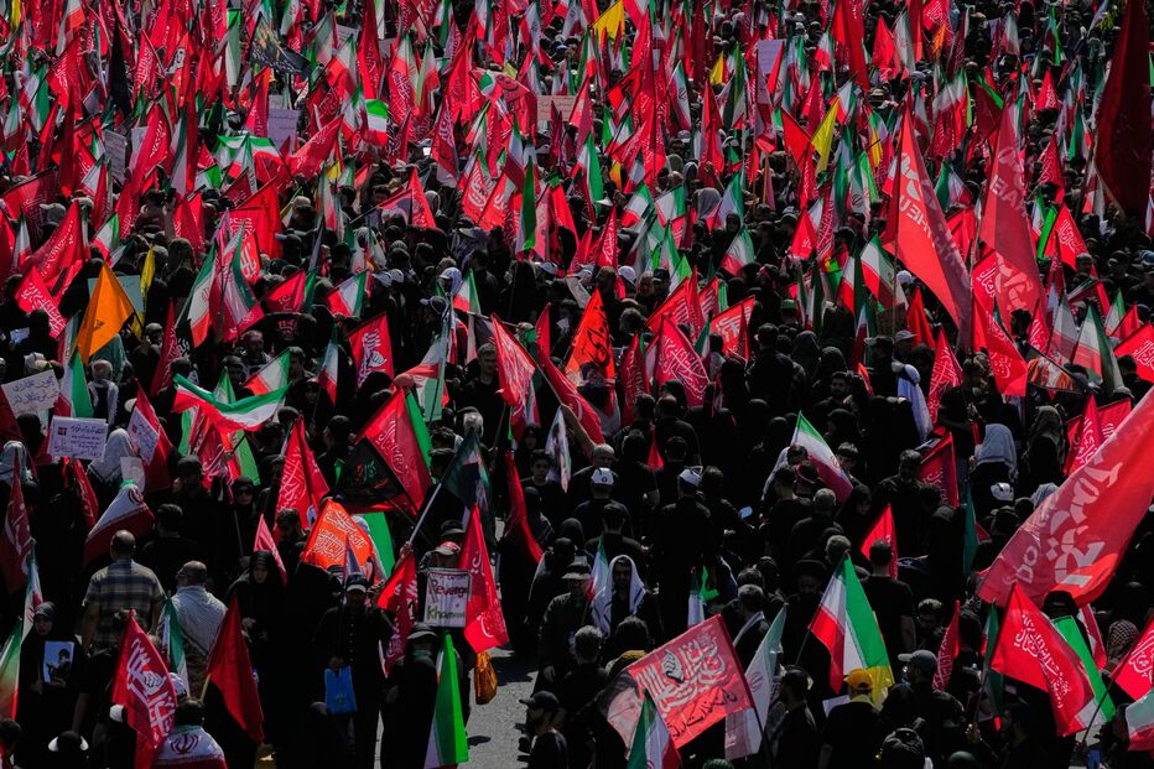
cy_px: 384
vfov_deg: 6.3
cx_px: 577
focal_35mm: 218
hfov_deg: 9.4
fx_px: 6986
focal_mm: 218
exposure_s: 1/4000
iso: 1000
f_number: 13
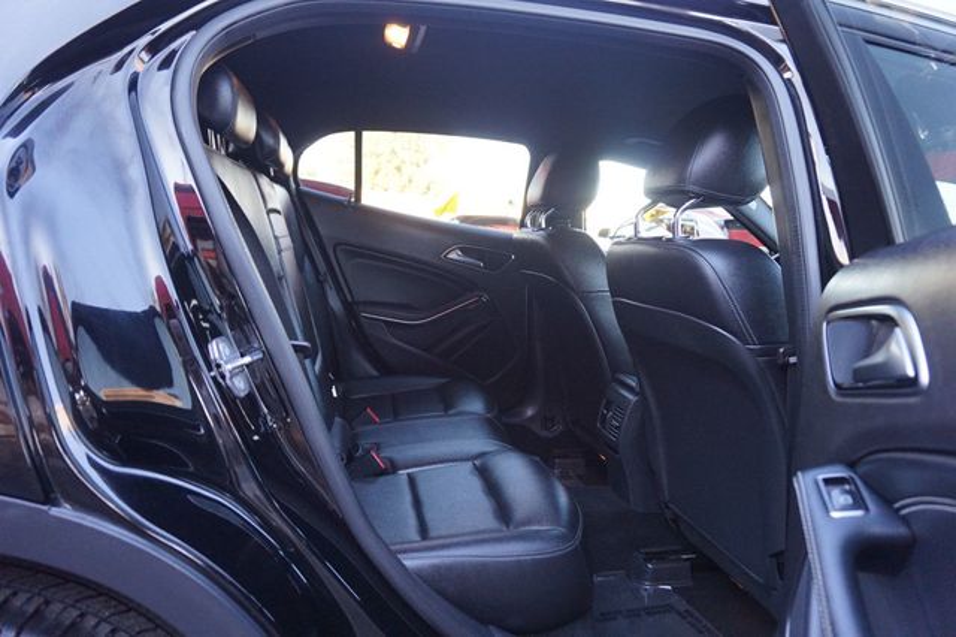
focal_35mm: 24
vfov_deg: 53.1
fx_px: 637
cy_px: 318
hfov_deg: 73.8
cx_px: 478
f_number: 4
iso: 1250
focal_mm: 16
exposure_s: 1/160
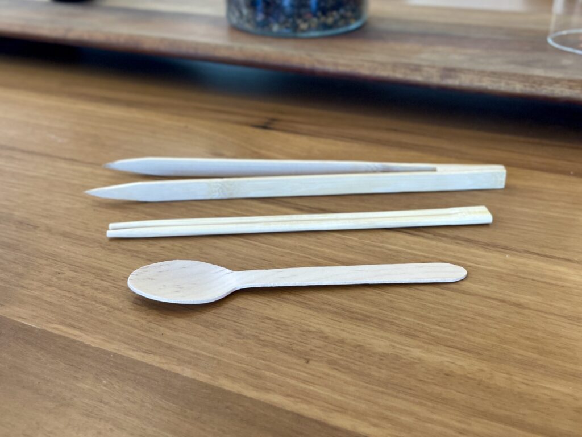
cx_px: 291
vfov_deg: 53.1
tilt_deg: -26.7
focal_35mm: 26
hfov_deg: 67.3
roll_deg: +0.5
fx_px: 437
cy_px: 218
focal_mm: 4.2
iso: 64
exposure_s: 1/100
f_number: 1.6
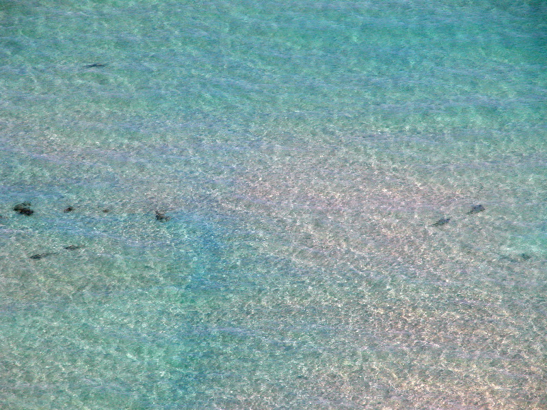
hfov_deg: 7.1
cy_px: 205
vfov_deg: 5.3
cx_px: 274
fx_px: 4425
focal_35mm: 280
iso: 100
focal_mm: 71.2
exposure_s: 1/303
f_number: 5.9
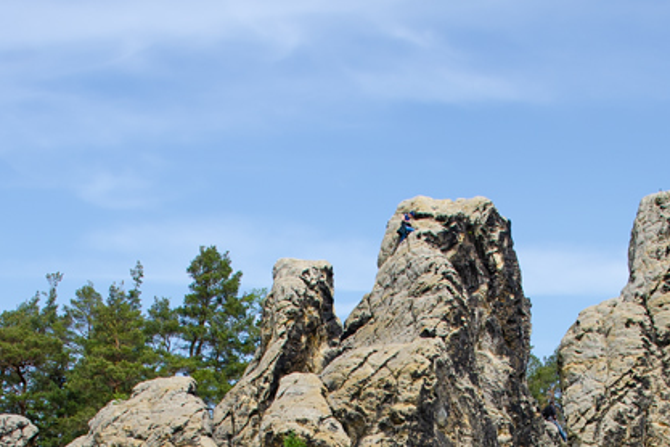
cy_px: 638
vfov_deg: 17.1
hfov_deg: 27.5
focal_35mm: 73
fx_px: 1367
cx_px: 358
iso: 200
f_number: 8
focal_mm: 17
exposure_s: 1/500
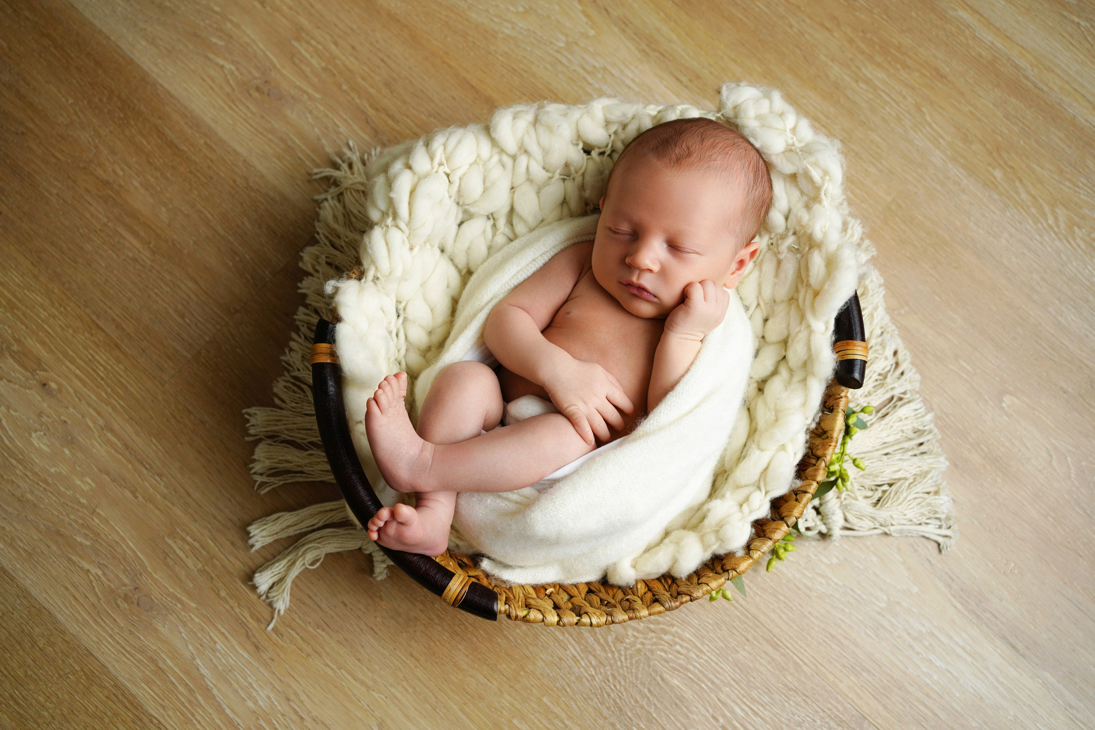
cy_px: 365
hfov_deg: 54.4
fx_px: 1065
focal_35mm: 35
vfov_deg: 37.9
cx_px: 548
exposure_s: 1/200
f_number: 4.5
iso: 400
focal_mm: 35
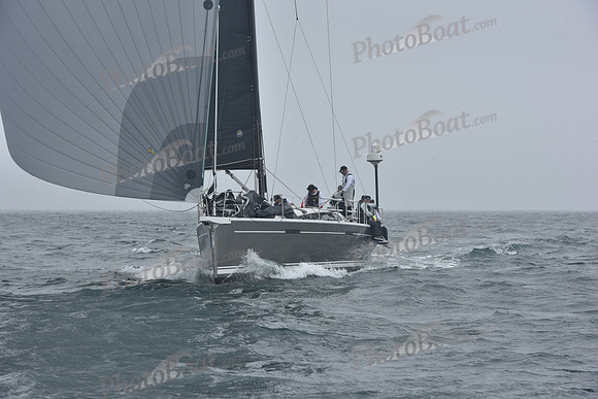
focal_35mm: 130
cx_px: 299
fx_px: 2160
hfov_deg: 15.8
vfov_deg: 10.6
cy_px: 200
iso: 250
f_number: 10
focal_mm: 130
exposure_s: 1/800
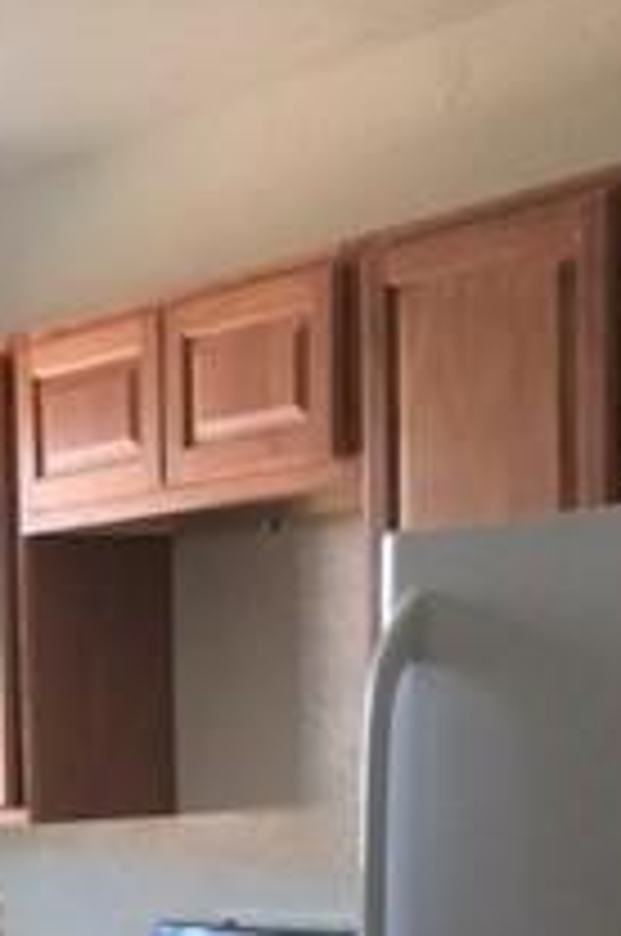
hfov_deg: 14.1
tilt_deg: -6.9
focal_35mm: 93
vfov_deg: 20.8
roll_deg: +2.4
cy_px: 1053
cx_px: -176
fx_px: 2414
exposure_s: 1/30
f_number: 2.2
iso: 50
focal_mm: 4.15
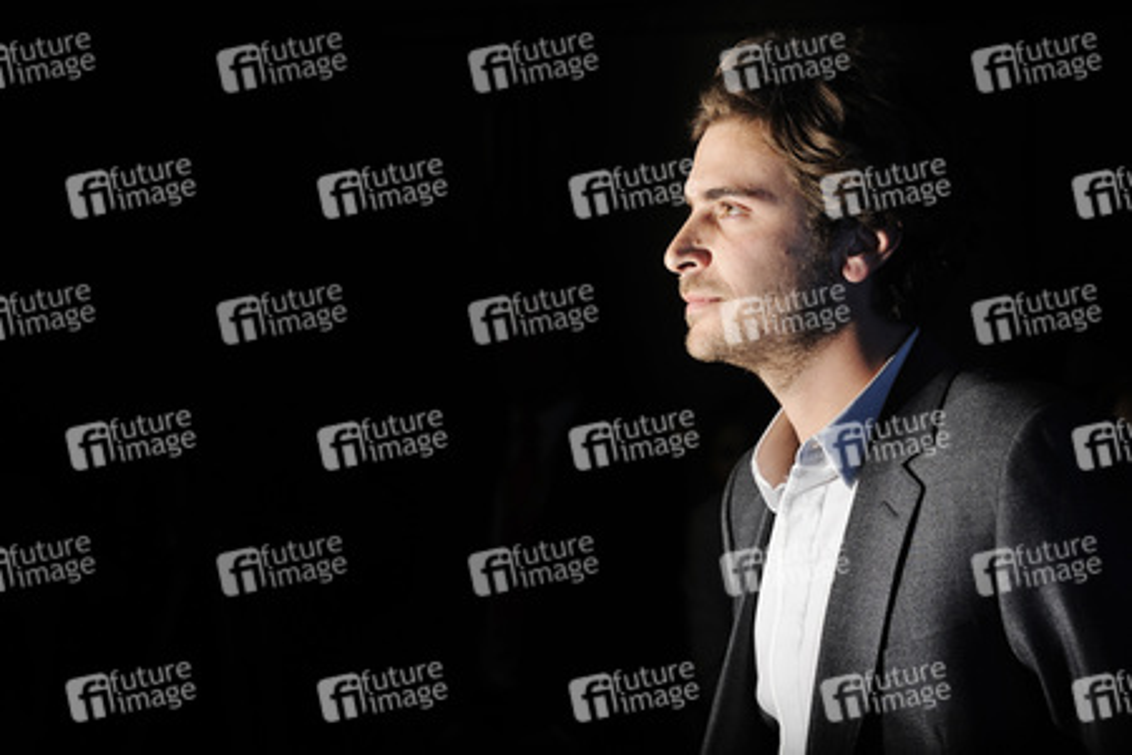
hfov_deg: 15.8
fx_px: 4087
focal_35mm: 130
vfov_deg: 10.5
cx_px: 566
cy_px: 378
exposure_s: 1/320
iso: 200
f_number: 10
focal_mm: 130
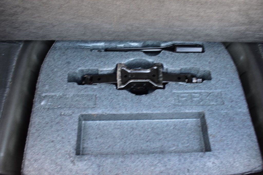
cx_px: 132
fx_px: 241
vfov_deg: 39.9
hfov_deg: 57.2
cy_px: 88
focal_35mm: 33
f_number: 6.3
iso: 450
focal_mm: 22
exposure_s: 1/15
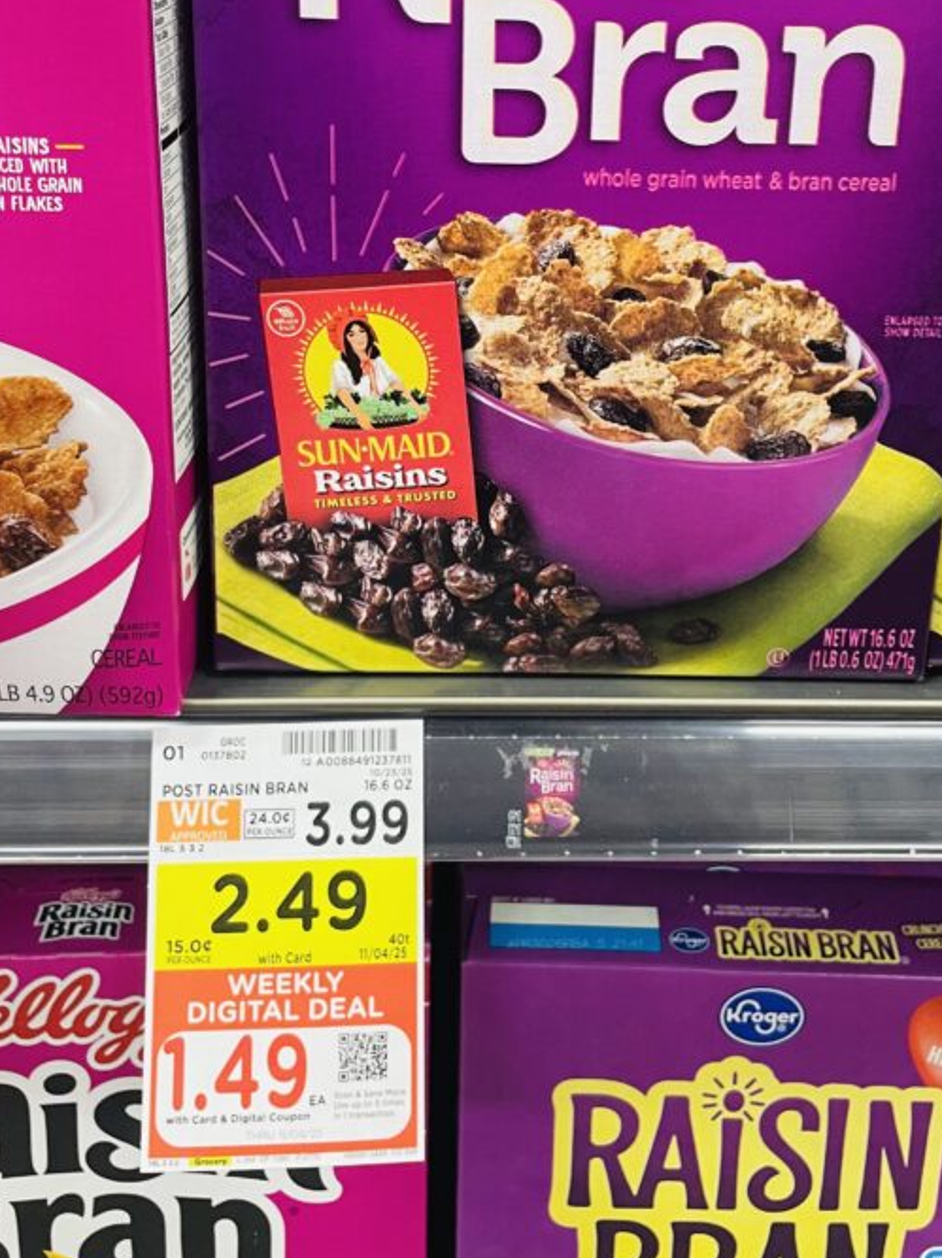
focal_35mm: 40
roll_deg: -0.9
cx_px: 525
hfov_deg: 35.9
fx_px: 1452
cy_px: 359
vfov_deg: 45.6
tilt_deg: -20.1
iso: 125
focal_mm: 4.2
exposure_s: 1/60
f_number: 1.6
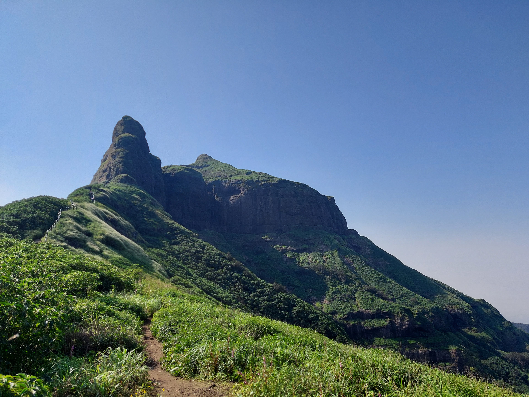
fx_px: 367
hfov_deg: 71.6
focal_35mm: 24
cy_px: 198
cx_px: 264
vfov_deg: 56.8
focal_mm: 5.23
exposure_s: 1/2132
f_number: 1.8
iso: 40
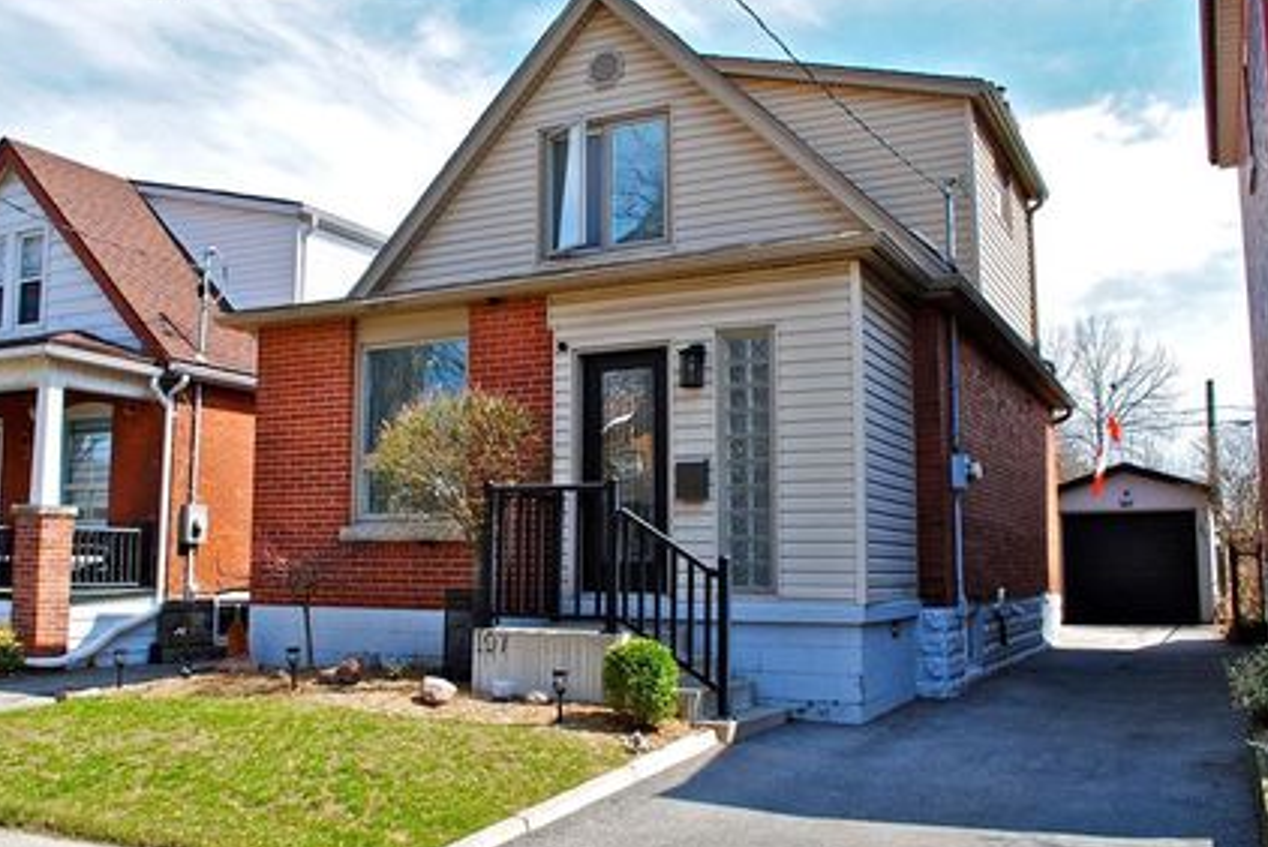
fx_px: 1128
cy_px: 408
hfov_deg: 58.6
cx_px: 586
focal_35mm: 32
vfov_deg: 41.2
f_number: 10
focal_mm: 18
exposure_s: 1/200
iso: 200
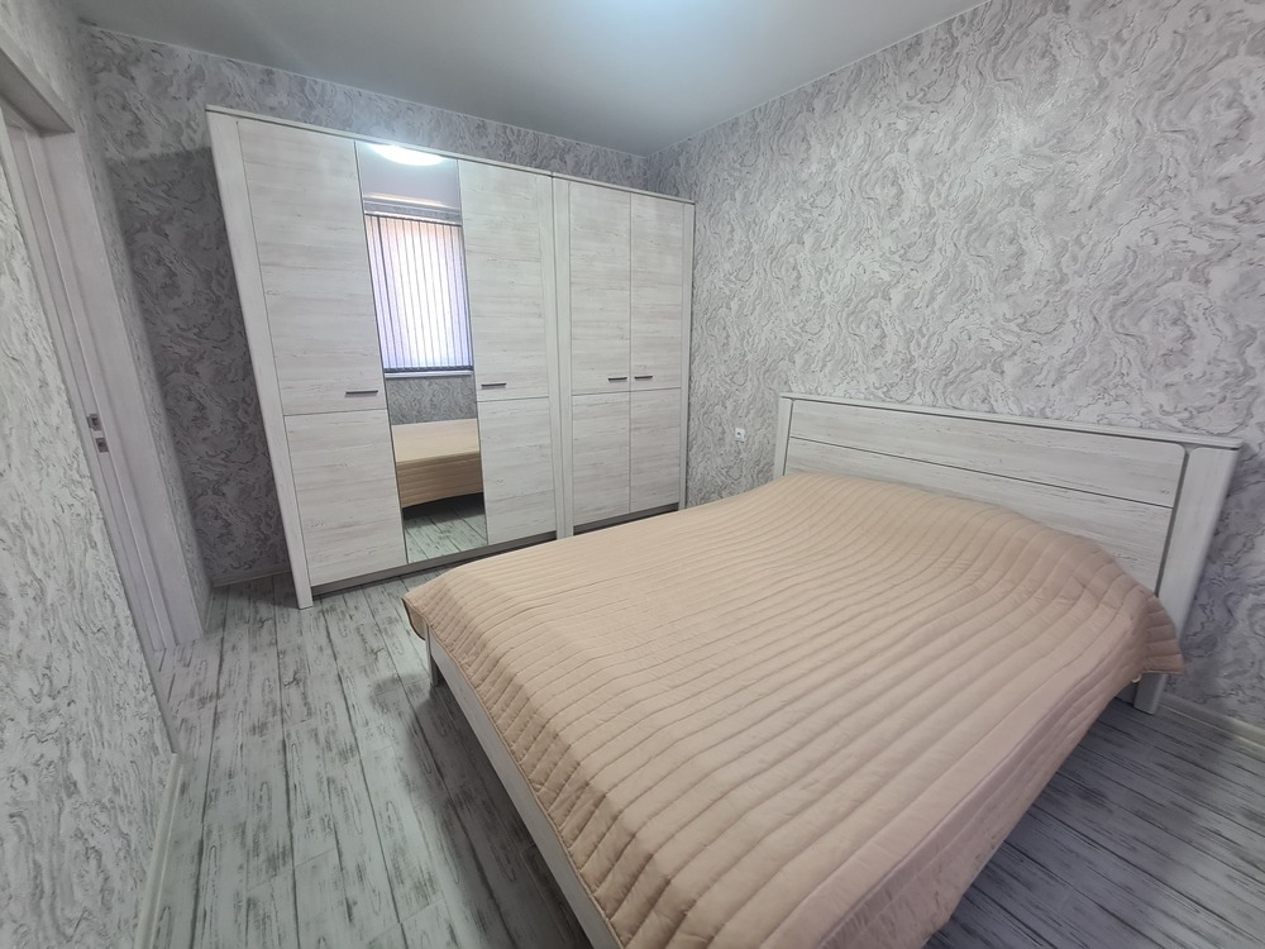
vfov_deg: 89.9
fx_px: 475
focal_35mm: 13
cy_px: 474
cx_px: 632
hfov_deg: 106.2
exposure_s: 1/50
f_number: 2.2
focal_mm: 2.2
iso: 200
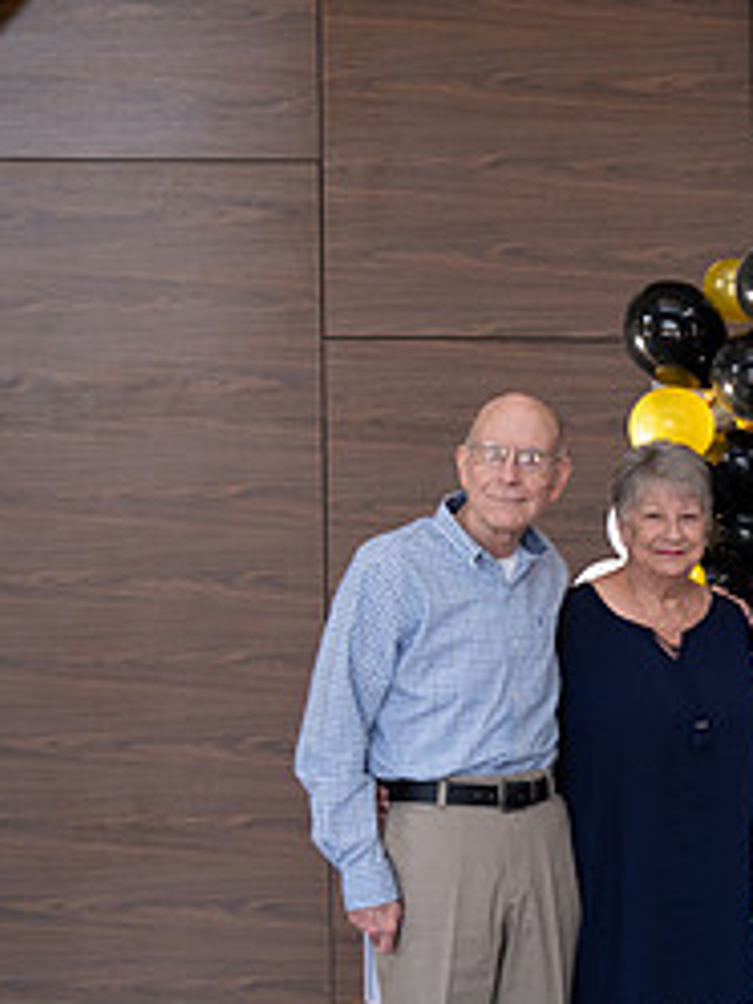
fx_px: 2088
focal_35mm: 72
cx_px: 1101
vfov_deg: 26.9
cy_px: 642
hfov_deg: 18.3
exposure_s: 1/200
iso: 1600
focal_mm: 32
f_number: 4
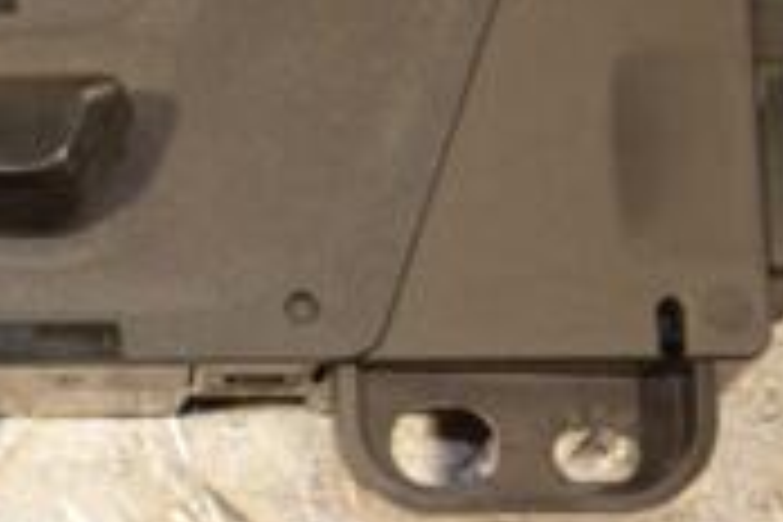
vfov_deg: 6.6
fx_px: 4502
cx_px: -130
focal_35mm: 207
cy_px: 238
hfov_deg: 9.8
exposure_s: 1/200
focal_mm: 40
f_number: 5.6
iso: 800
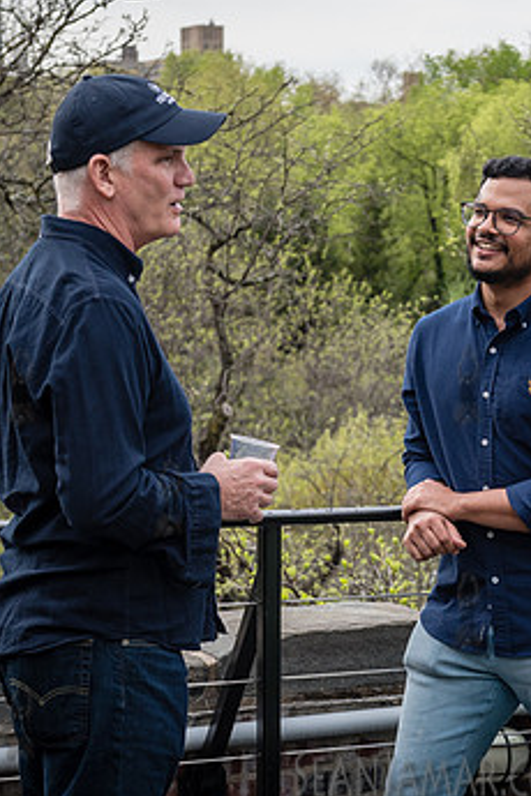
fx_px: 2323
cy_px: 400
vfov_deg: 19.5
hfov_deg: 12.9
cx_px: 494
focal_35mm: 105
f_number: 4.5
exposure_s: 1/500
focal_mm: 50
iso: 250
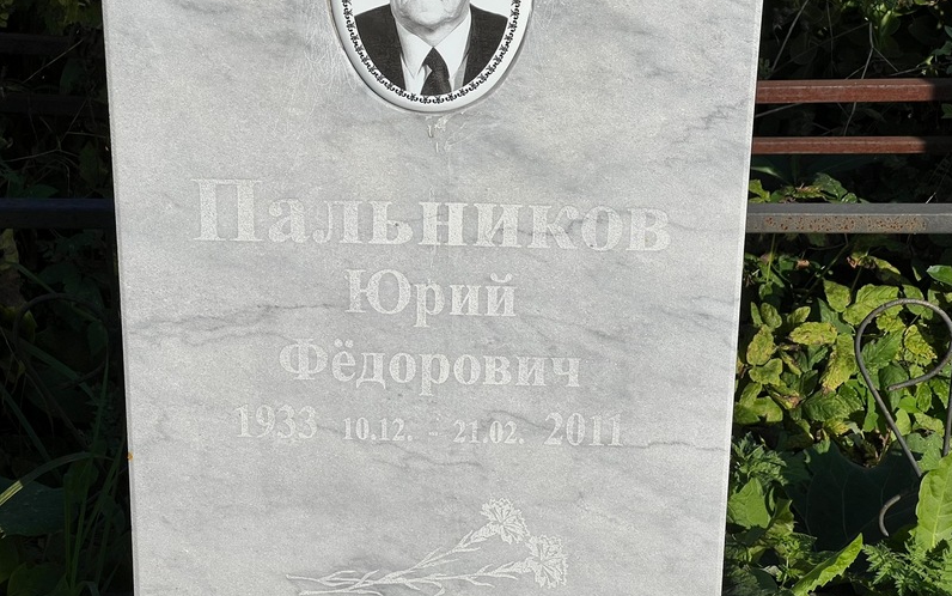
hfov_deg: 25.2
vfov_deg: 15.9
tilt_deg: -26.6
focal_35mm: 82
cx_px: 477
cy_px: 317
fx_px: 2128
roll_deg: +0.9
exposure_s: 1/2096
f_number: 2.8
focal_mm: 9
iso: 32
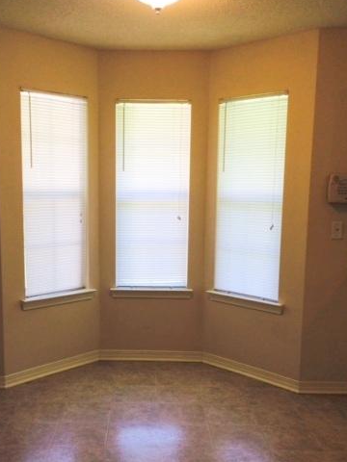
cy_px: 264
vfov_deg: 46.7
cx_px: 140
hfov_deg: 35.8
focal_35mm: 40
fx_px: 535
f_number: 2.2
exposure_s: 1/100
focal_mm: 4.12
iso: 64
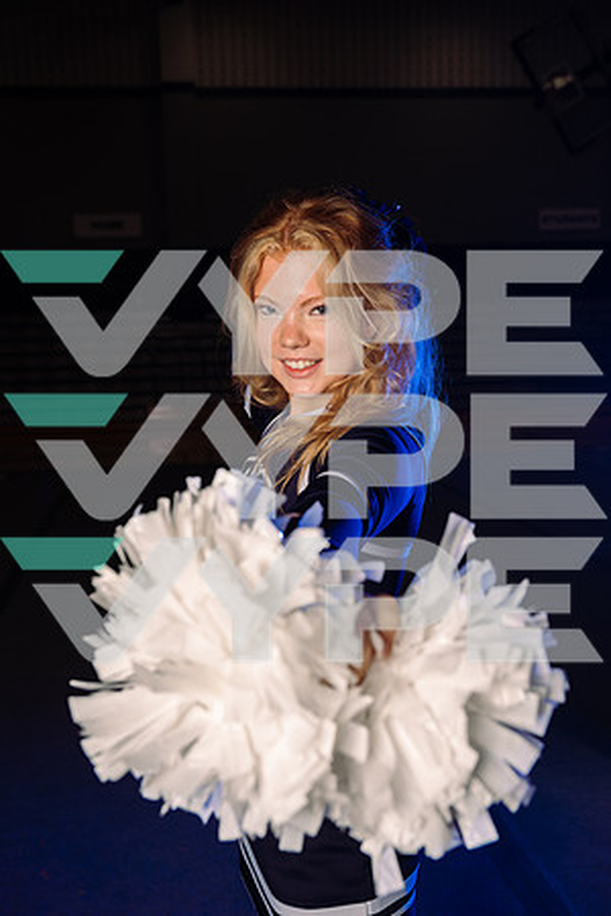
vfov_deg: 46.4
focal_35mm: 42
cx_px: 306
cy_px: 458
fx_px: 1069
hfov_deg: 31.9
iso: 100
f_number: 5.6
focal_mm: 42
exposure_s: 1/250
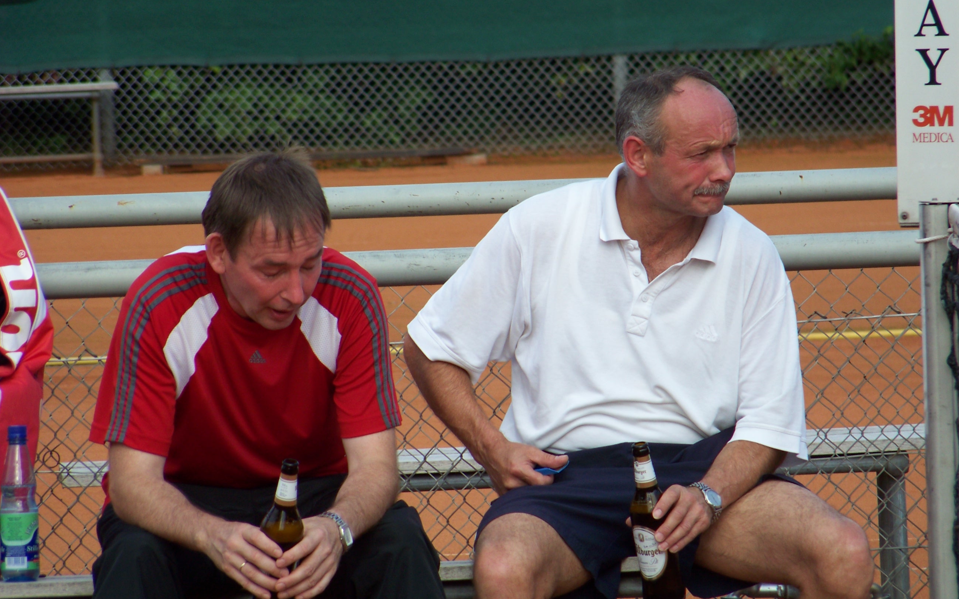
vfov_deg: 2.9
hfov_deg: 4.6
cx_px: 480
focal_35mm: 459
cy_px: 266
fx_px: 11996
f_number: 4.8
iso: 66
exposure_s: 1/200
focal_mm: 70.2
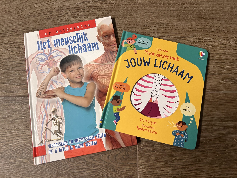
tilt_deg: -77.1
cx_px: 118
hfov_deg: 67.3
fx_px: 178
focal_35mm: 26
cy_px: 89
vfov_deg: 53.1
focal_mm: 5.7
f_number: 1.5
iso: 320
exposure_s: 1/50
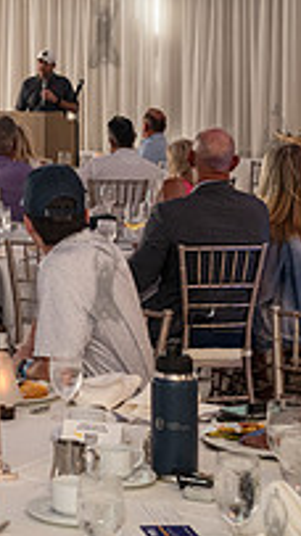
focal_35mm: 105
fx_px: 1492
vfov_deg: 20.2
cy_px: 149
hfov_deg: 10.8
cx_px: -238
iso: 1600
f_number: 4
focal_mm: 35
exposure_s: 1/200
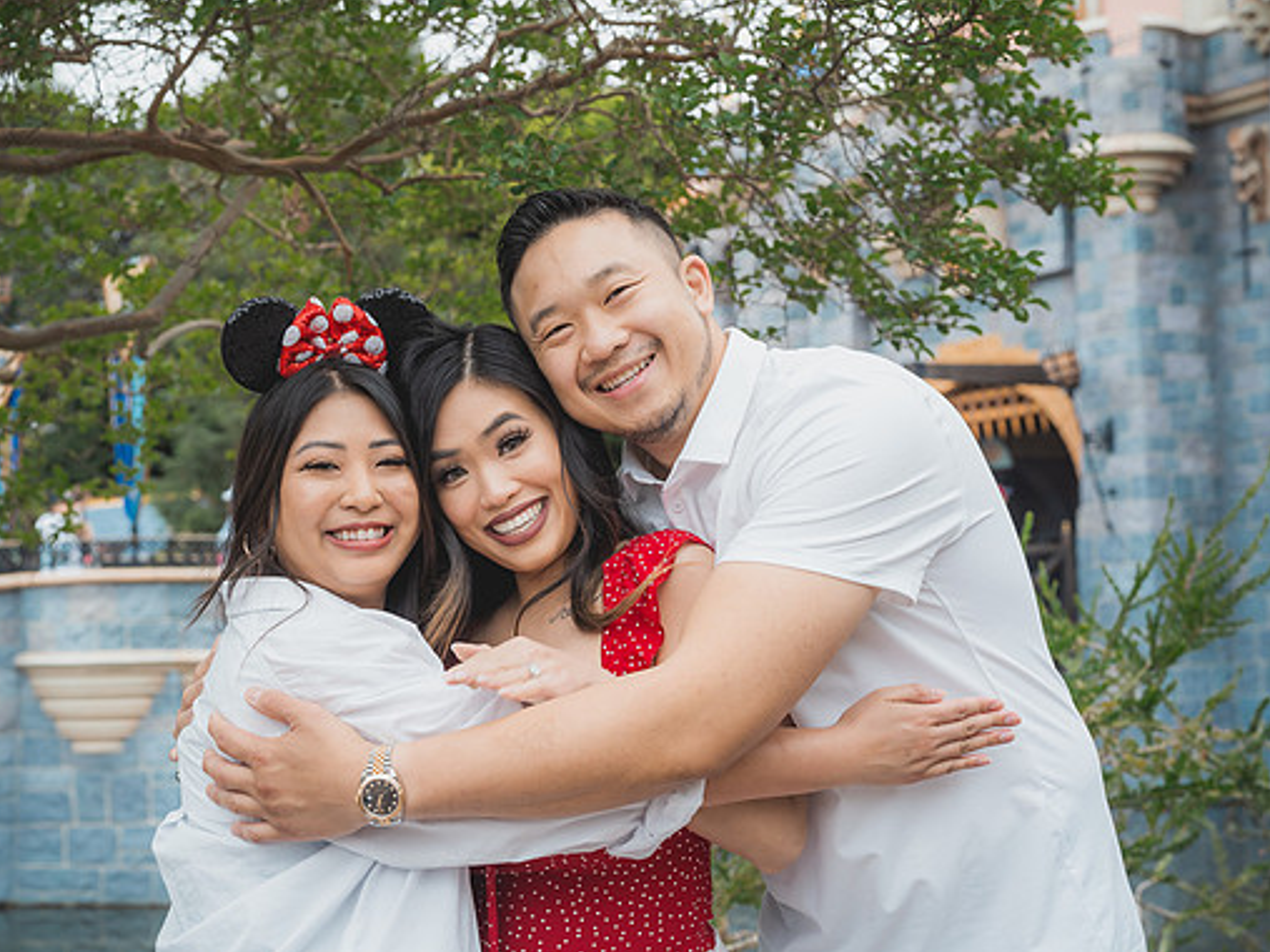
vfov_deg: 26.5
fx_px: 2017
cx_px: 546
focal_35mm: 55
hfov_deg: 34.9
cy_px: 472
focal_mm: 50
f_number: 4.5
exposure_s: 1/160
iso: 250
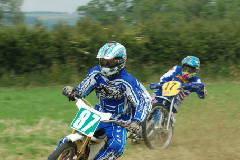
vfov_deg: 6.1
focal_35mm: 225
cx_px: 115
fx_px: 1498
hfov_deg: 9.2
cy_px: 112
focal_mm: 85
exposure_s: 1/250
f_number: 11
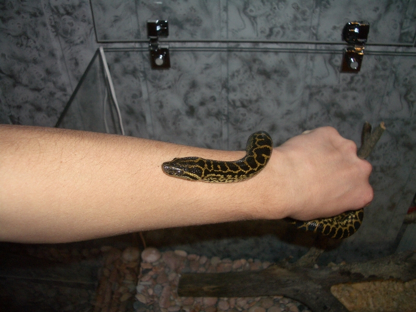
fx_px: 421
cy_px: 156
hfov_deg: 52.6
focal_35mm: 35
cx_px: 208
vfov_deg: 40.7
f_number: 2.6
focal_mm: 5.8
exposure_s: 1/60
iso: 100
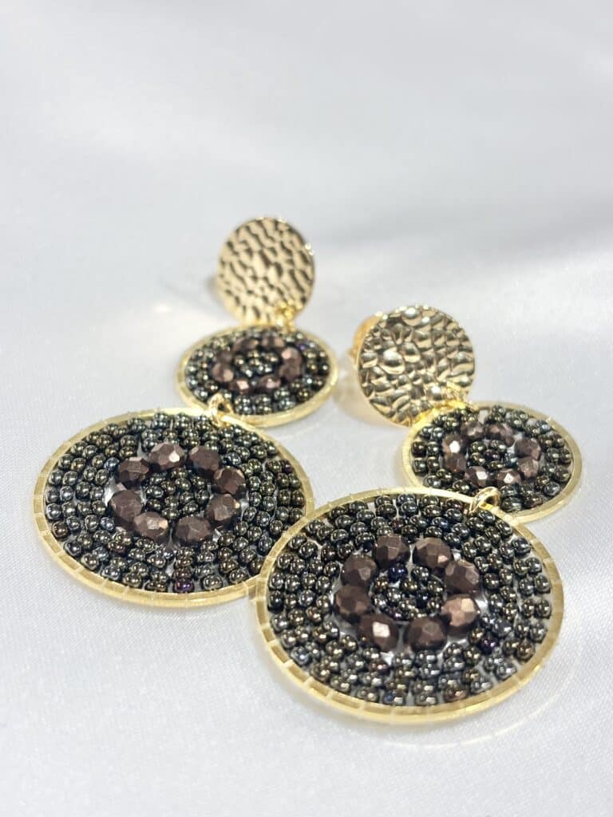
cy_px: 408
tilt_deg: -24.0
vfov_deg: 36.8
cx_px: 306
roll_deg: +5.9
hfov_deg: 28.0
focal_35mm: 52
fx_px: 1228
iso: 32
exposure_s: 1/179
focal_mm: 5.96
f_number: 1.6
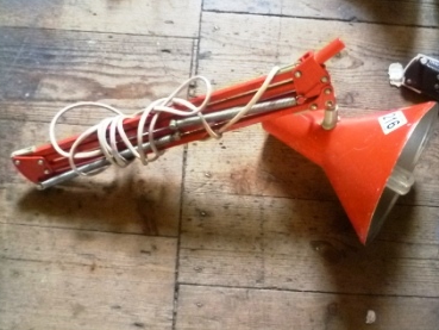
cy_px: 141
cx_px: 239
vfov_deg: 41.7
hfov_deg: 53.9
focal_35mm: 34
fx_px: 431
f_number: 2.8
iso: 800
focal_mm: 5
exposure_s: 1/20
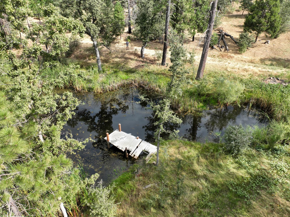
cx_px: 145
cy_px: 108
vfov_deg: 56.8
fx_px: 201
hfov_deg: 71.6
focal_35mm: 24
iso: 120
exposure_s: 1/800
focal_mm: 12.3
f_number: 2.8
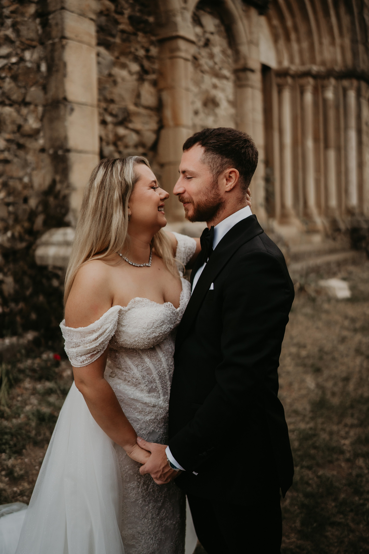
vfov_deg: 54.4
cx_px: 184
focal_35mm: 35
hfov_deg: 37.9
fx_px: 538
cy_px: 277
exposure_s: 1/3200
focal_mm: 35
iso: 320
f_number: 1.4
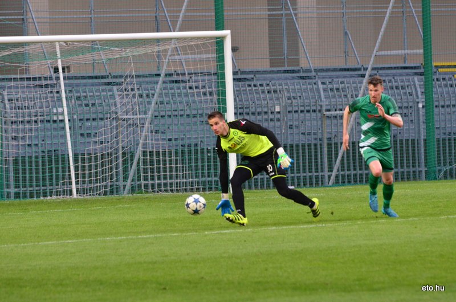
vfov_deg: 4.0
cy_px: 151
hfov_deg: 6.0
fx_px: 4361
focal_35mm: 345
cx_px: 228
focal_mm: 230
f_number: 6.3
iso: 1600
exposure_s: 1/400
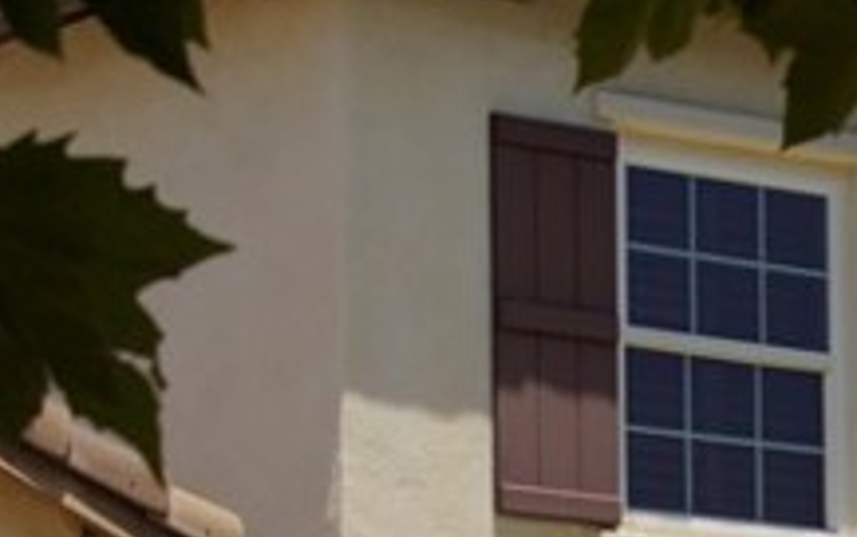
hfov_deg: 8.2
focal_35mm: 252
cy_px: 1108
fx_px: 5900
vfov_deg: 5.1
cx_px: 1185
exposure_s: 1/640
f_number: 8
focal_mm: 35
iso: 100
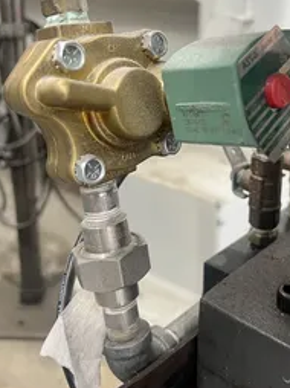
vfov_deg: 45.5
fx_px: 459
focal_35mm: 41
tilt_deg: -20.8
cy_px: 153
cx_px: 209
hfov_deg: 34.5
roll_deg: -2.7
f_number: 1.5
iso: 125
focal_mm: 5.7
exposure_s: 1/78
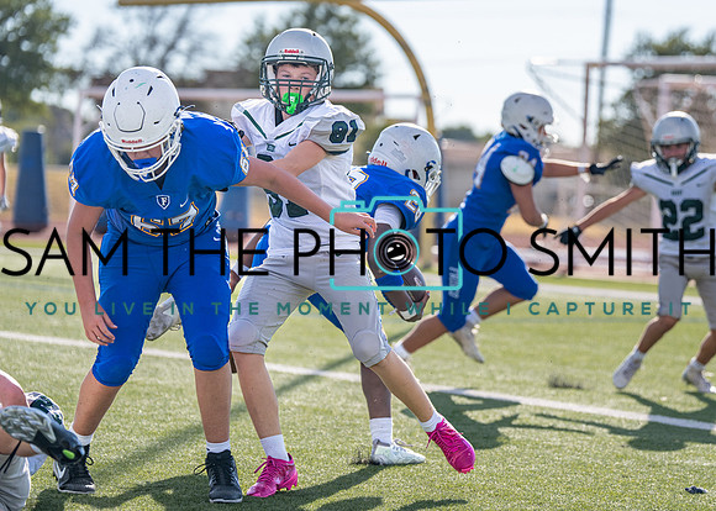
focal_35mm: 146
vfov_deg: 9.8
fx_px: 2976
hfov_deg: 13.7
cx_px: 424
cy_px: 235
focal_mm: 122
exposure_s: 1/2000
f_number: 2.8
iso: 100
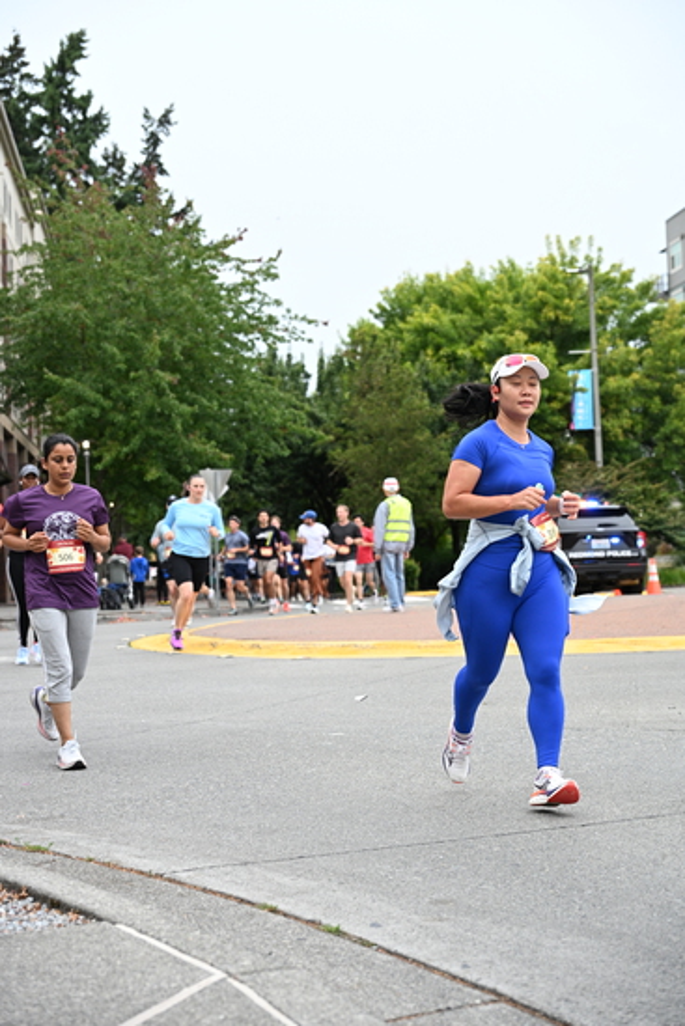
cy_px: 513
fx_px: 1626
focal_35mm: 57
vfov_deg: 35.0
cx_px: 342
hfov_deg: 23.8
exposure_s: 1/800
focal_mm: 57
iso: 1600
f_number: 4
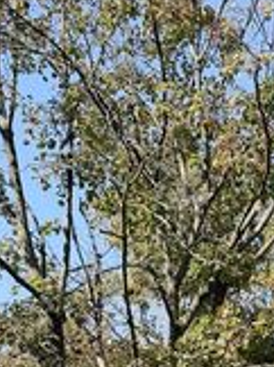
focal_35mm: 99
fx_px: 1048
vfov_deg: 16.5
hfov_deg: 14.8
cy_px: 665
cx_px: 213
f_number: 1.8
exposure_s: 1/2033
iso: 100
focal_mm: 6.93
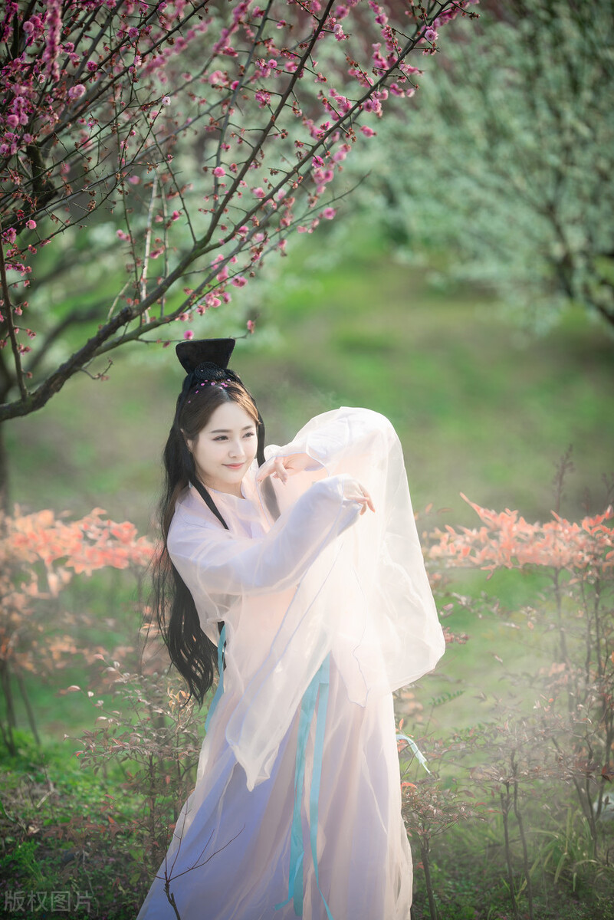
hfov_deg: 6.9
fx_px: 5112
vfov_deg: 10.3
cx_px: 307
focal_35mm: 200
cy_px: 460
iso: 64
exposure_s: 1/1000
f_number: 2
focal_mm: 200
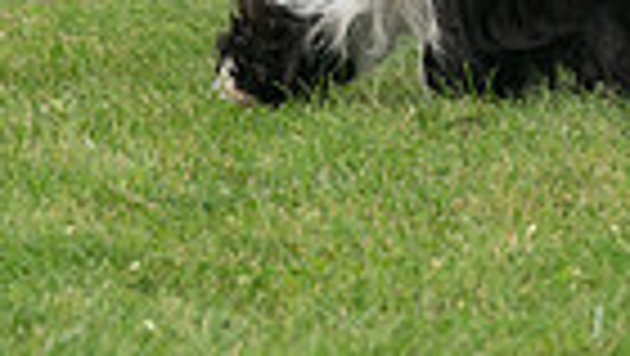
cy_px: -347
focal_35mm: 625
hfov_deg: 3.5
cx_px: 364
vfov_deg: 1.9
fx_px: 10449
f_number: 3.5
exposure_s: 1/3200
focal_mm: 144
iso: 800
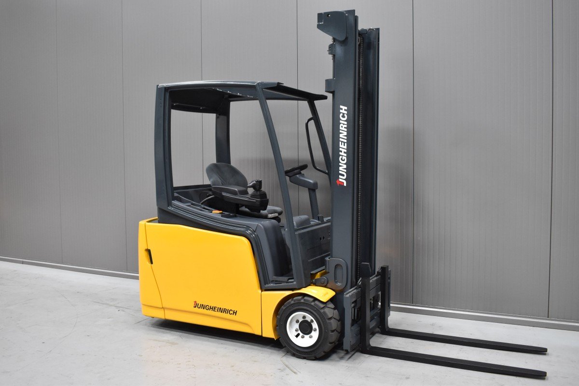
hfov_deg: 57.2
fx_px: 531
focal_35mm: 33
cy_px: 193
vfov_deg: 40.0
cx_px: 290
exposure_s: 1/40
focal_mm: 22
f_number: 5
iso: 1250
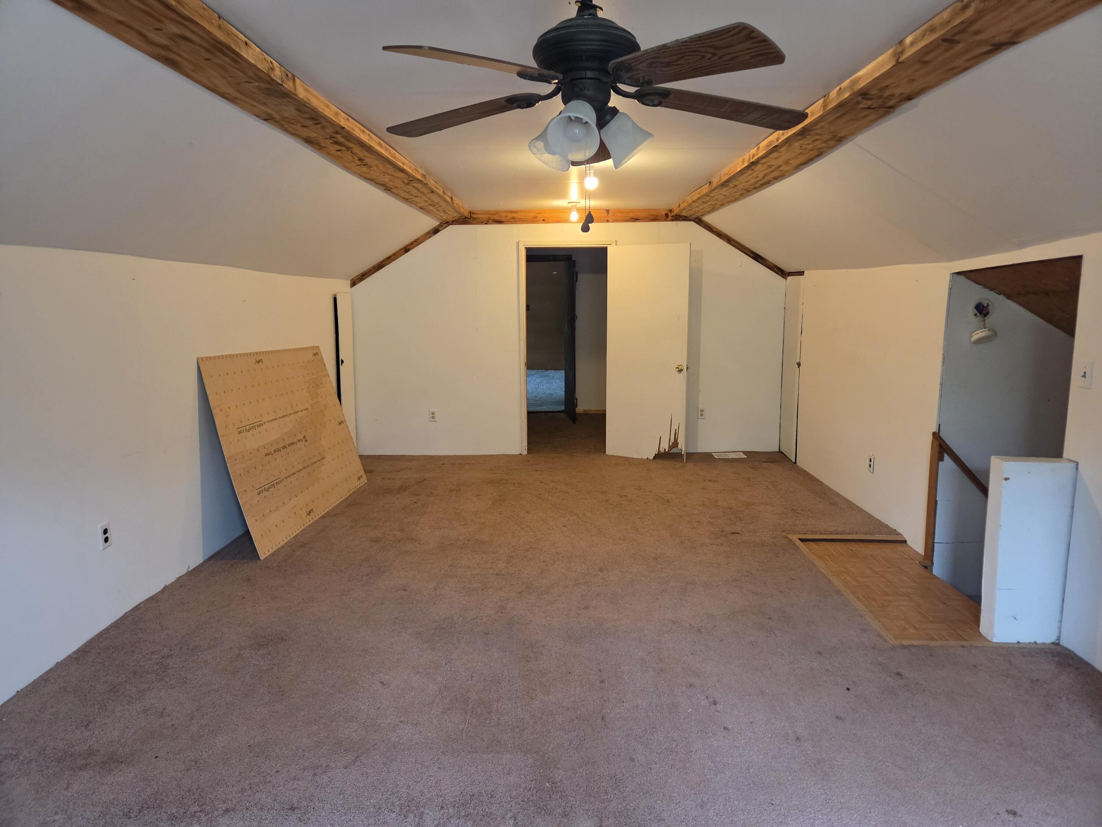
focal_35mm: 23
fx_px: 732
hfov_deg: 73.9
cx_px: 551
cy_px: 414
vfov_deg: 58.9
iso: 800
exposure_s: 1/120
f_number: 1.8
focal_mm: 5.4
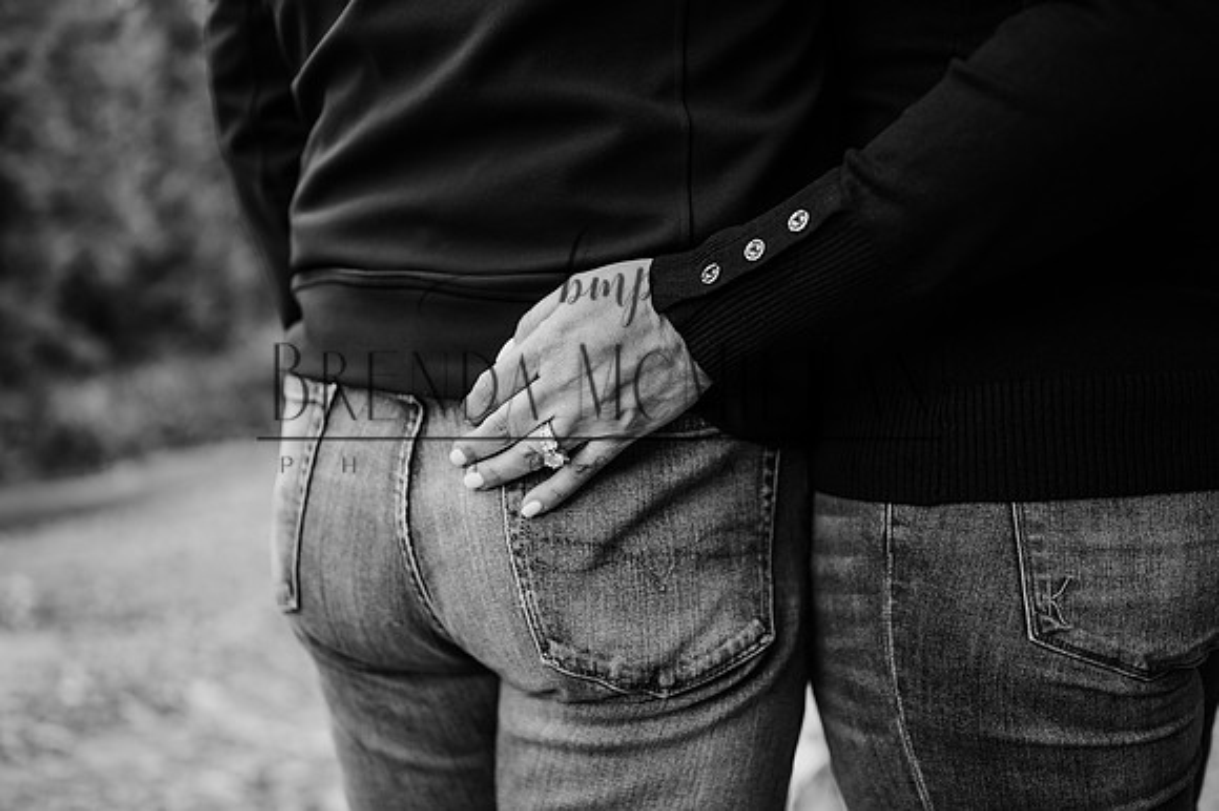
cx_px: 610
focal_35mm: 35
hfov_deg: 54.5
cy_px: 406
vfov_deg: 37.8
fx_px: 1184
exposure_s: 1/500
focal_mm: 35
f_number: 1.8
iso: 400
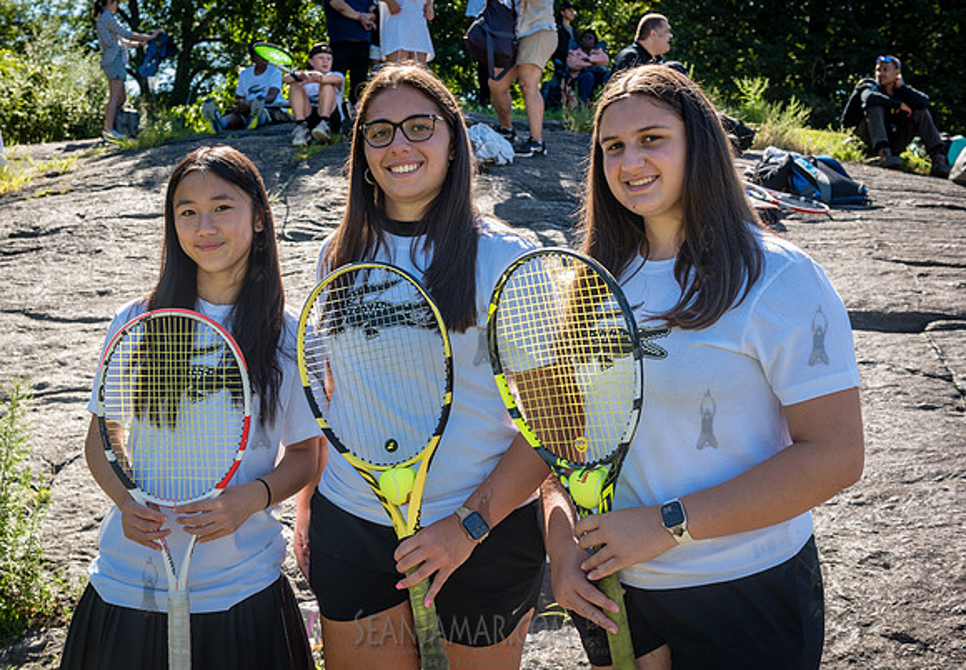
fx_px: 1217
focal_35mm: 45
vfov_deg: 30.7
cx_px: 420
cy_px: 285
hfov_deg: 43.2
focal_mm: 38
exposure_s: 1/200
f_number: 5.6
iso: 200
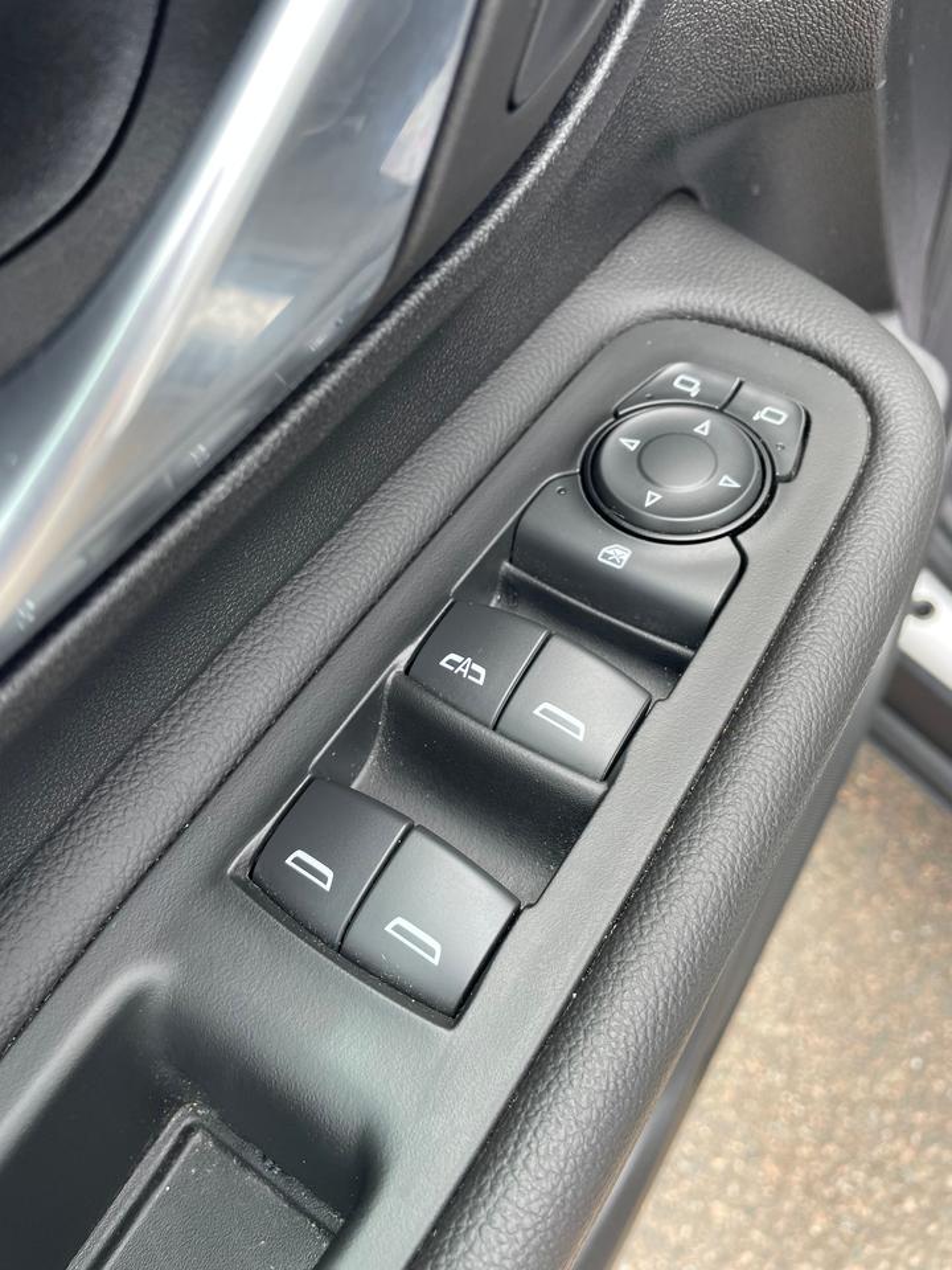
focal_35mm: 26
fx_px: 953
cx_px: 476
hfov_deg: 53.1
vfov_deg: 67.3
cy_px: 635
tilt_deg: -57.1
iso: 32
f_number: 1.6
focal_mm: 4.2
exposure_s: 1/151
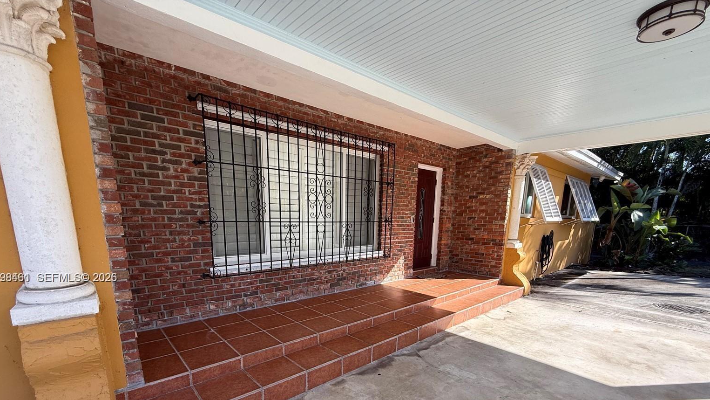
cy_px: 278
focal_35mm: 16
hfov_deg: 99.3
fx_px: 301
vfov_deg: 64.7
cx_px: 345
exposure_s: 1/395
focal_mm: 2.22
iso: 64
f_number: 2.2
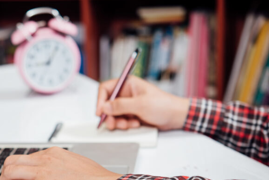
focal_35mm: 106
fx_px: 792
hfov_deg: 19.1
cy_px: 152
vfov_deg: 12.8
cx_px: 60
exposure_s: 1/200
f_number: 3.5
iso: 100
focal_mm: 60
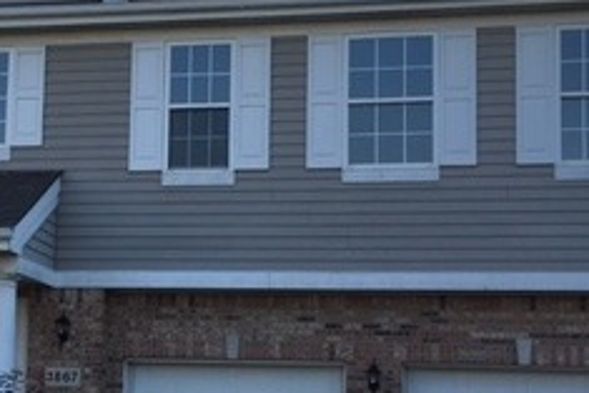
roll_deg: -2.6
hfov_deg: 24.2
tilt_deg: +7.4
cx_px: 80
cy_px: 263
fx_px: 1342
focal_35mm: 82
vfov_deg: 16.6
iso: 25
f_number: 2.2
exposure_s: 1/845
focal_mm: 4.15
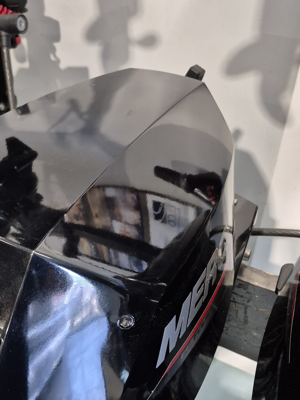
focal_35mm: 38
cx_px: 91
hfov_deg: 37.2
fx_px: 439
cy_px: 235
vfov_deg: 48.7
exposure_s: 1/120
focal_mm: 5.4
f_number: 1.8
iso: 500
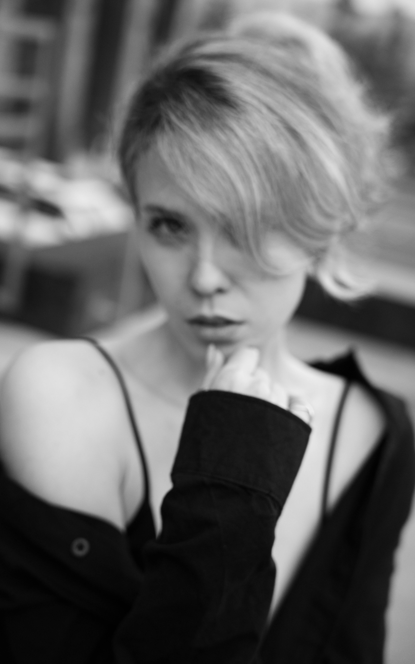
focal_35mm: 53
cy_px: 334
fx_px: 959
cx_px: 195
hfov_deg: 24.4
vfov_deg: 38.2
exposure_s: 1/640
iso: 1600
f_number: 3.2
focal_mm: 51.3
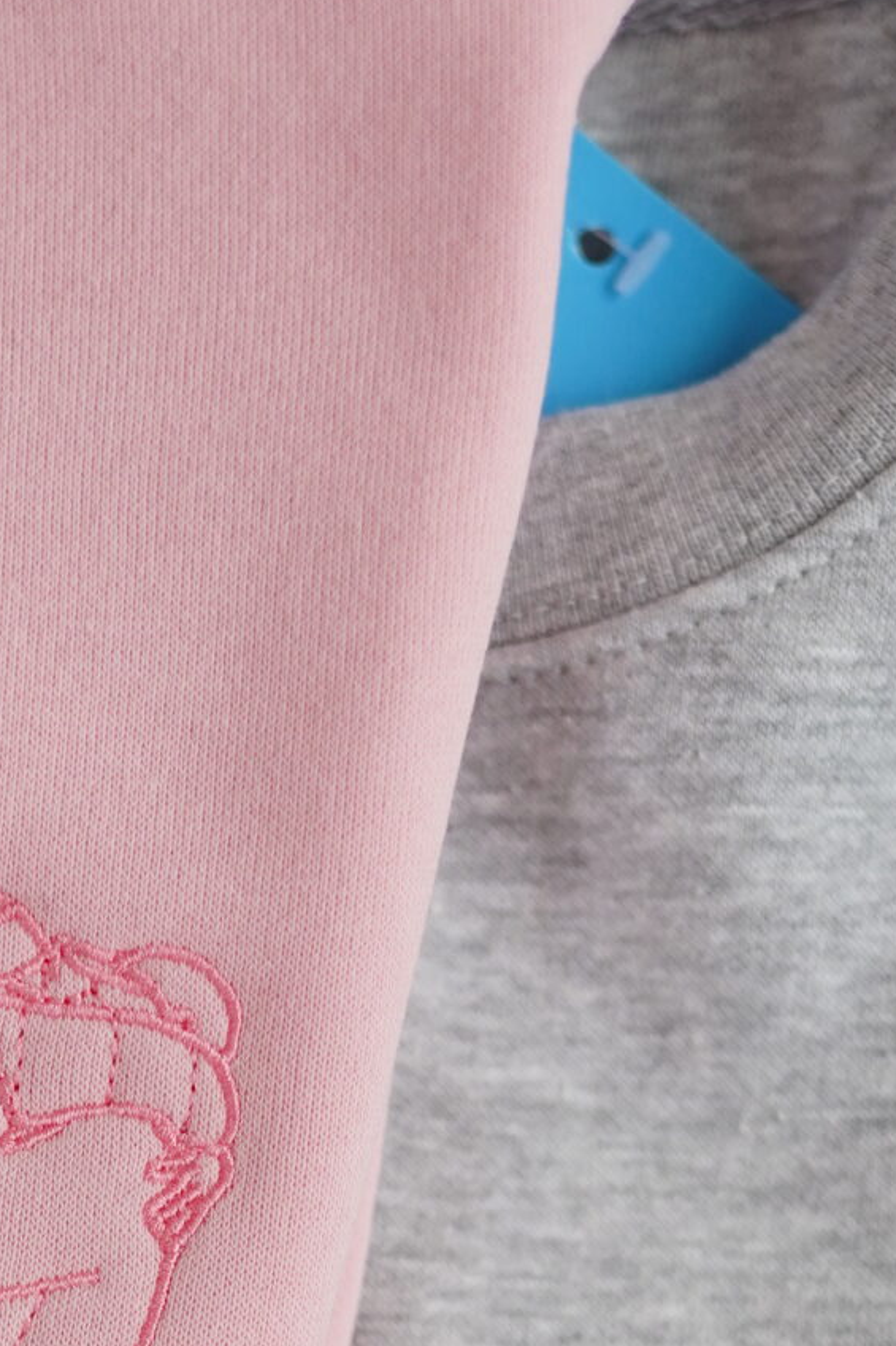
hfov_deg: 9.0
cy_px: 1933
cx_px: -13
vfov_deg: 13.0
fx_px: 5639
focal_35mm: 151
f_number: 2.2
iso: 800
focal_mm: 50
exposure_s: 1/500
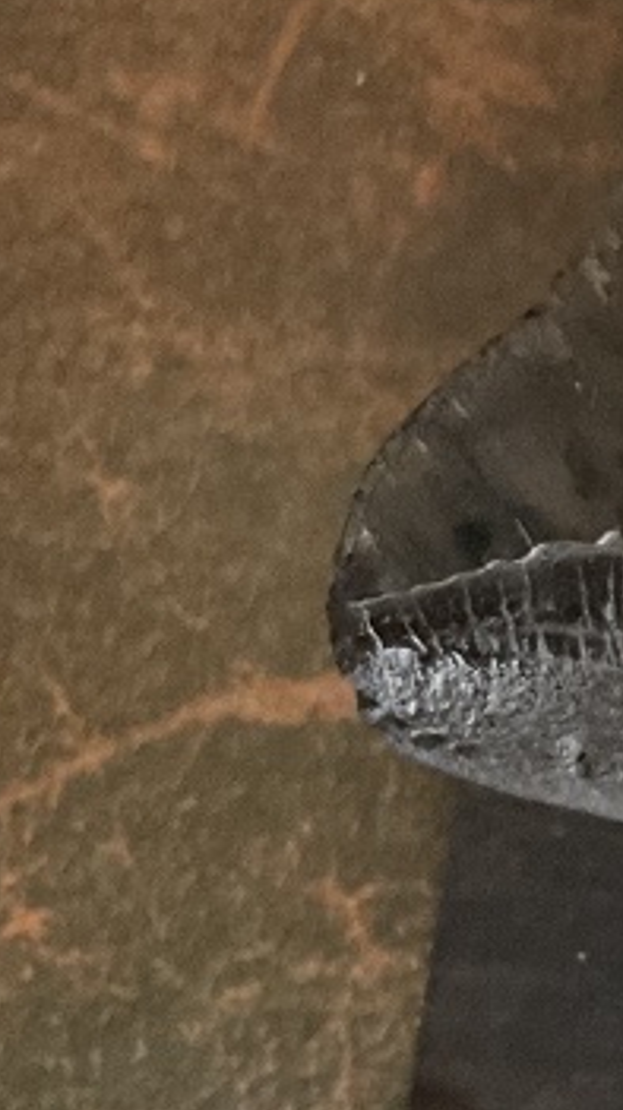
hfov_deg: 10.2
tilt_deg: -62.2
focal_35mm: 108
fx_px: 3177
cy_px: 231
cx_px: 1322
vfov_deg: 19.6
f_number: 1.8
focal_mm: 3
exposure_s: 1/60
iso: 250
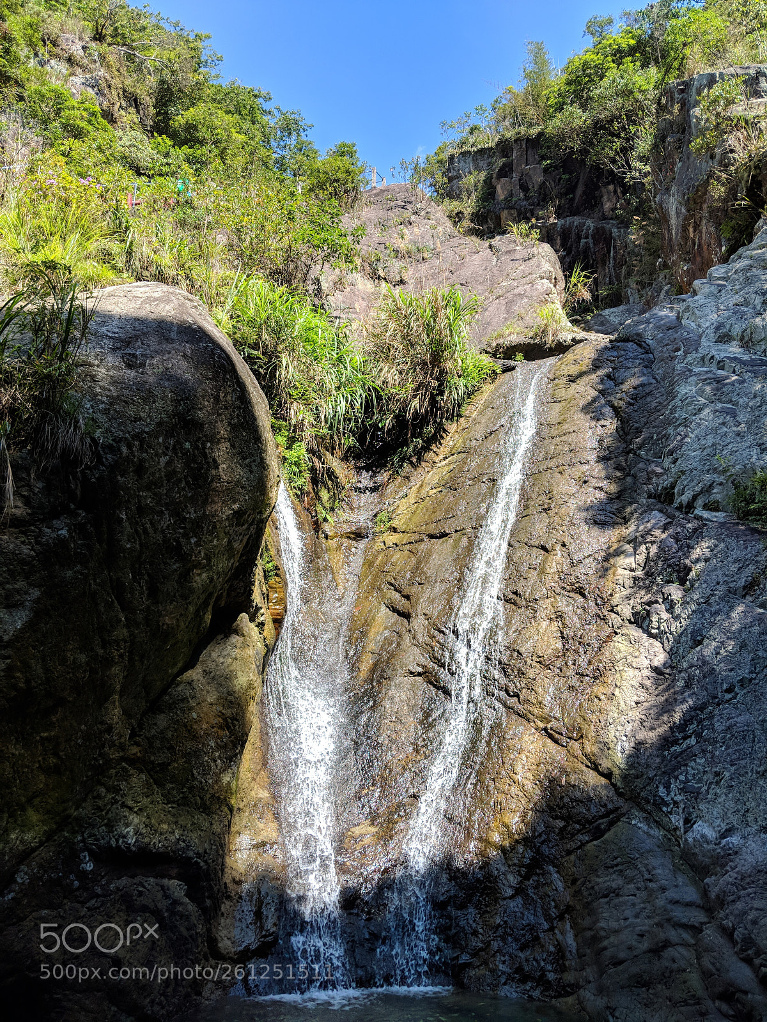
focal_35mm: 27
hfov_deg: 51.4
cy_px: 511
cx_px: 384
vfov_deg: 65.3
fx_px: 798
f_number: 1.8
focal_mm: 4.44
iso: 50
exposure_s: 1/1064
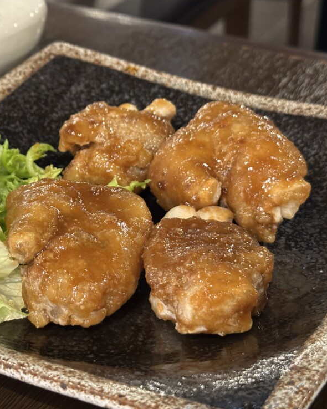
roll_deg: +2.0
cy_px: 206
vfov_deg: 29.1
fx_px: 787
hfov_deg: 23.3
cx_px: 93
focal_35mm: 65
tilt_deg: -33.4
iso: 400
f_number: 1.78
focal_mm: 6.86
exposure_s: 1/30
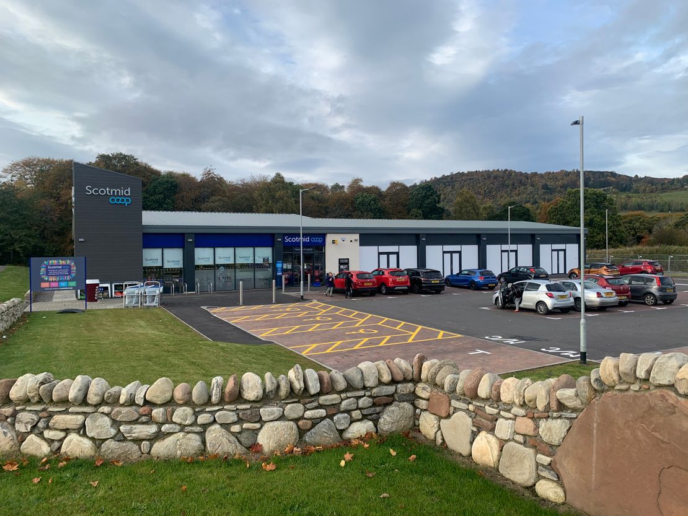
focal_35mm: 26
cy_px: 258
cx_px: 344
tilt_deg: +2.4
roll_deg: +0.3
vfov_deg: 53.1
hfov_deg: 67.3
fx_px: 517
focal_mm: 4.25
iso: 25
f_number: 1.8
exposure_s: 1/743
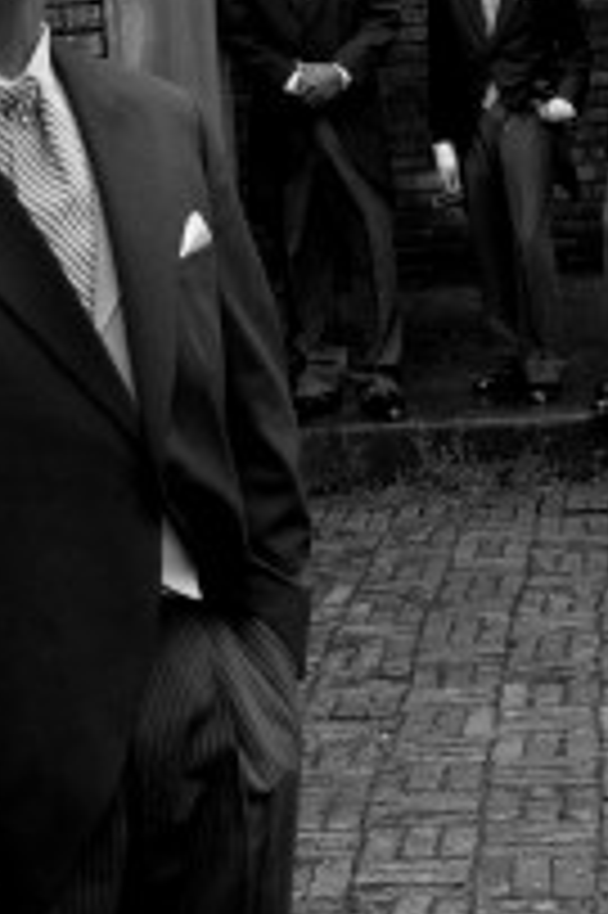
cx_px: 426
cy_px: 592
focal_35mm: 106
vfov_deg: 19.2
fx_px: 2690
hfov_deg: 12.9
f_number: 8
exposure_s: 1/60
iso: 100
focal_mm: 24
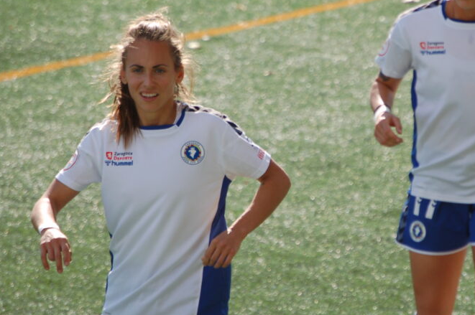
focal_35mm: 465
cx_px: 317
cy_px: 125
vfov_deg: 2.9
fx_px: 6128
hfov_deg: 4.4
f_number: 7.1
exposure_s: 1/400
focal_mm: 200
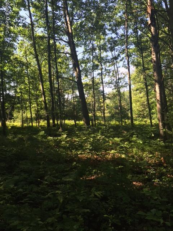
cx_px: 86
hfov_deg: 48.2
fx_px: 193
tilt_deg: +0.5
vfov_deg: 61.7
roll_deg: +0.3
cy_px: 116
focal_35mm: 29
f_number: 2.2
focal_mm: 4.15
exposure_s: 1/289
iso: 32
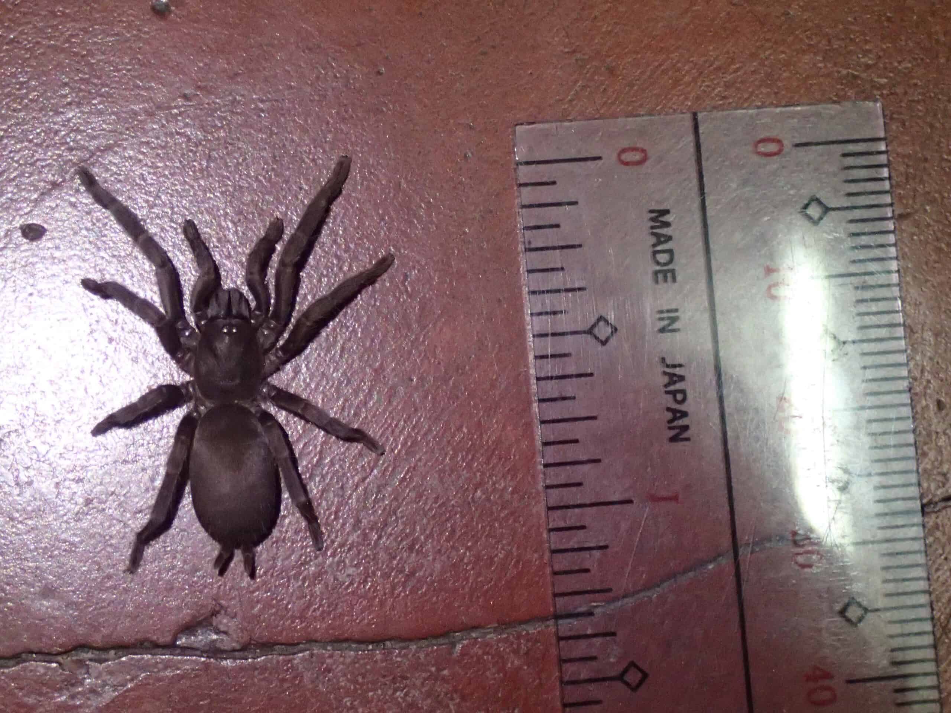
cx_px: 476
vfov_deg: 19.9
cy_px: 356
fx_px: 2033
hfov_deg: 26.3
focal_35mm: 74
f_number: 4.2
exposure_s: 1/40
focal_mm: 13.5
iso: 1600
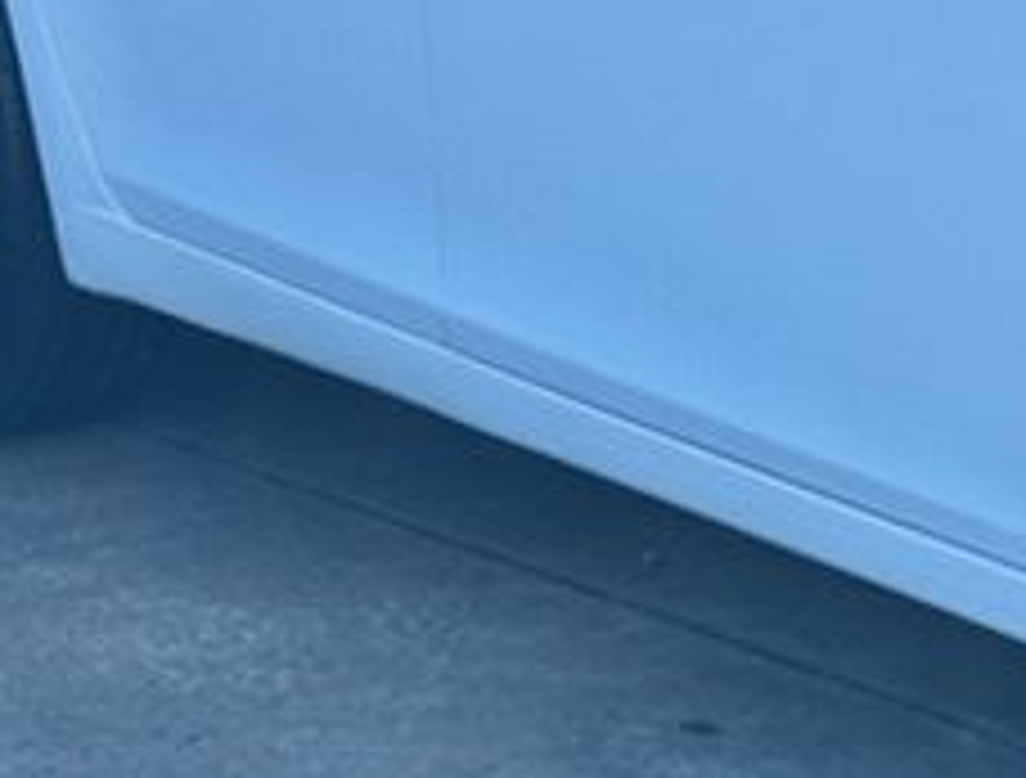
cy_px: 135
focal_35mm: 200
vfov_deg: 7.5
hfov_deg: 9.5
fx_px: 5953
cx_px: 1703
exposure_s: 1/1287
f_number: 1.78
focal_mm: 6.76
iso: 64
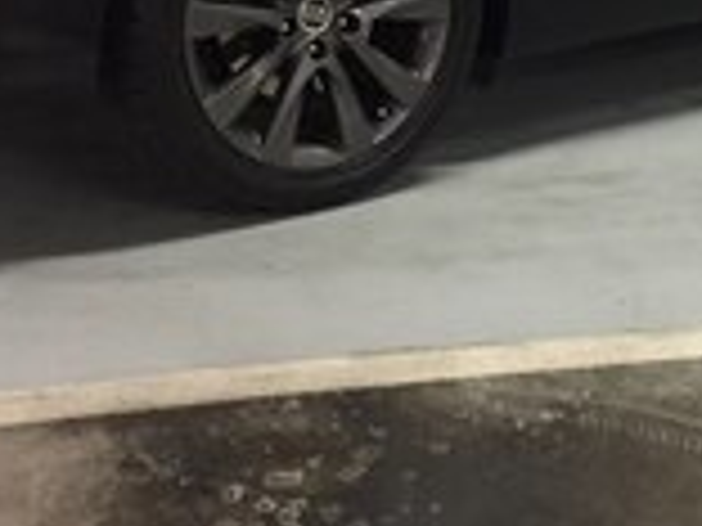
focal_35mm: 92
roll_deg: -0.2
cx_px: 562
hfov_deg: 21.1
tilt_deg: -7.2
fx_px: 1866
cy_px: -157
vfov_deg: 15.3
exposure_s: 1/33
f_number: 2.2
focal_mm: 4.15
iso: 200
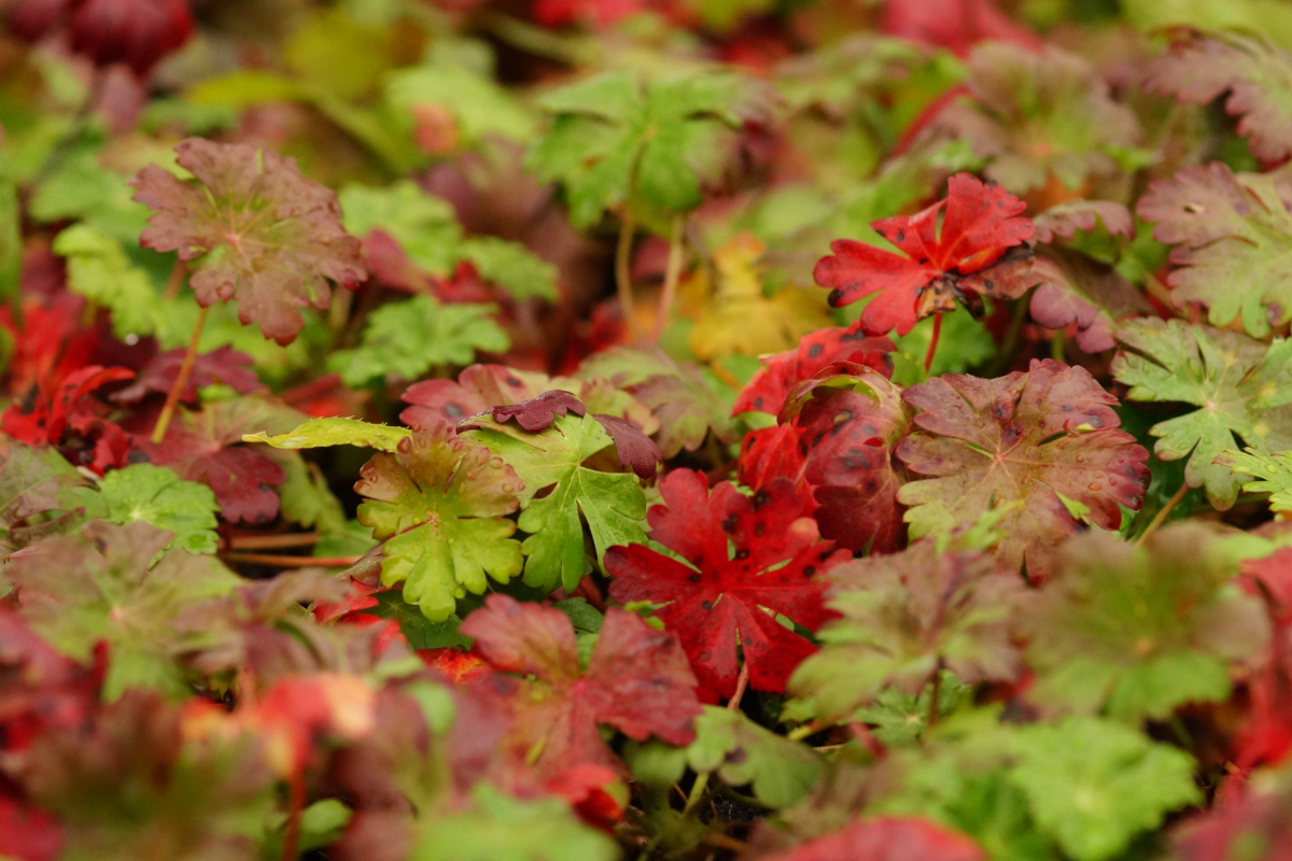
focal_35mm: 150
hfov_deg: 13.7
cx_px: 646
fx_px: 5383
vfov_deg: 9.1
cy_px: 430
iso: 800
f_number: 4
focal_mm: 100
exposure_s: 1/160
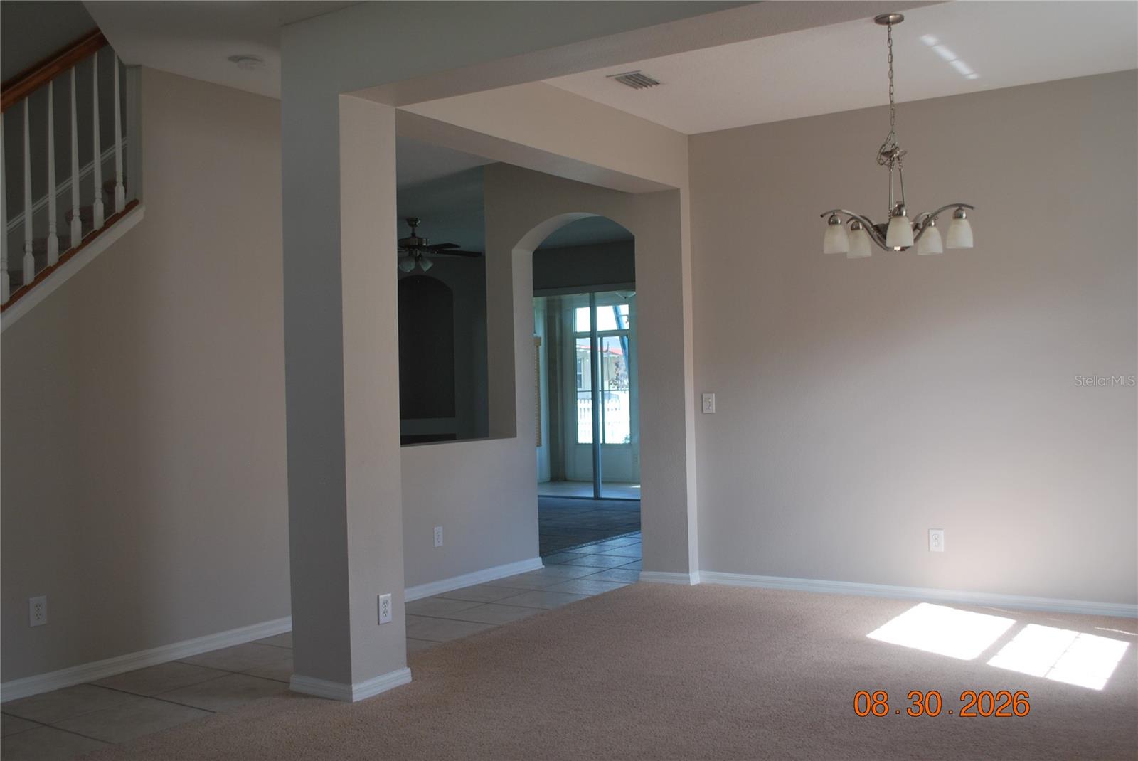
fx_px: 1139
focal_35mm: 36
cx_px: 569
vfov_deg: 36.9
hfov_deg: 53.1
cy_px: 380
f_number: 4.5
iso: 200
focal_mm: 24
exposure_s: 1/80
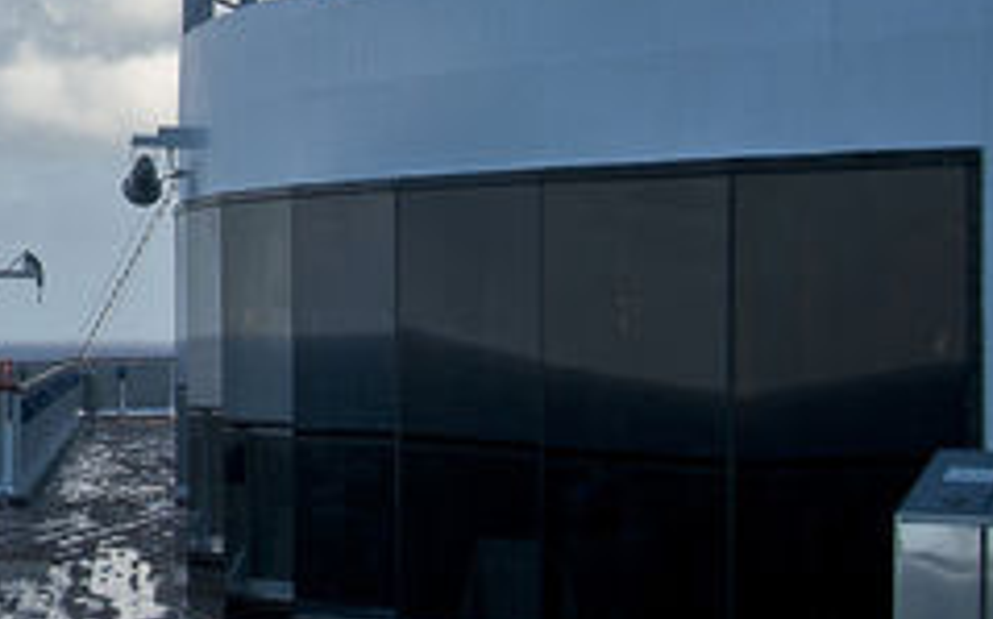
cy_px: -15
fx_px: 4354
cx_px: -677
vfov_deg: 8.1
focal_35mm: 161
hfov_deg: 12.1
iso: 200
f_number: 6.3
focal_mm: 28
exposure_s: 1/1250
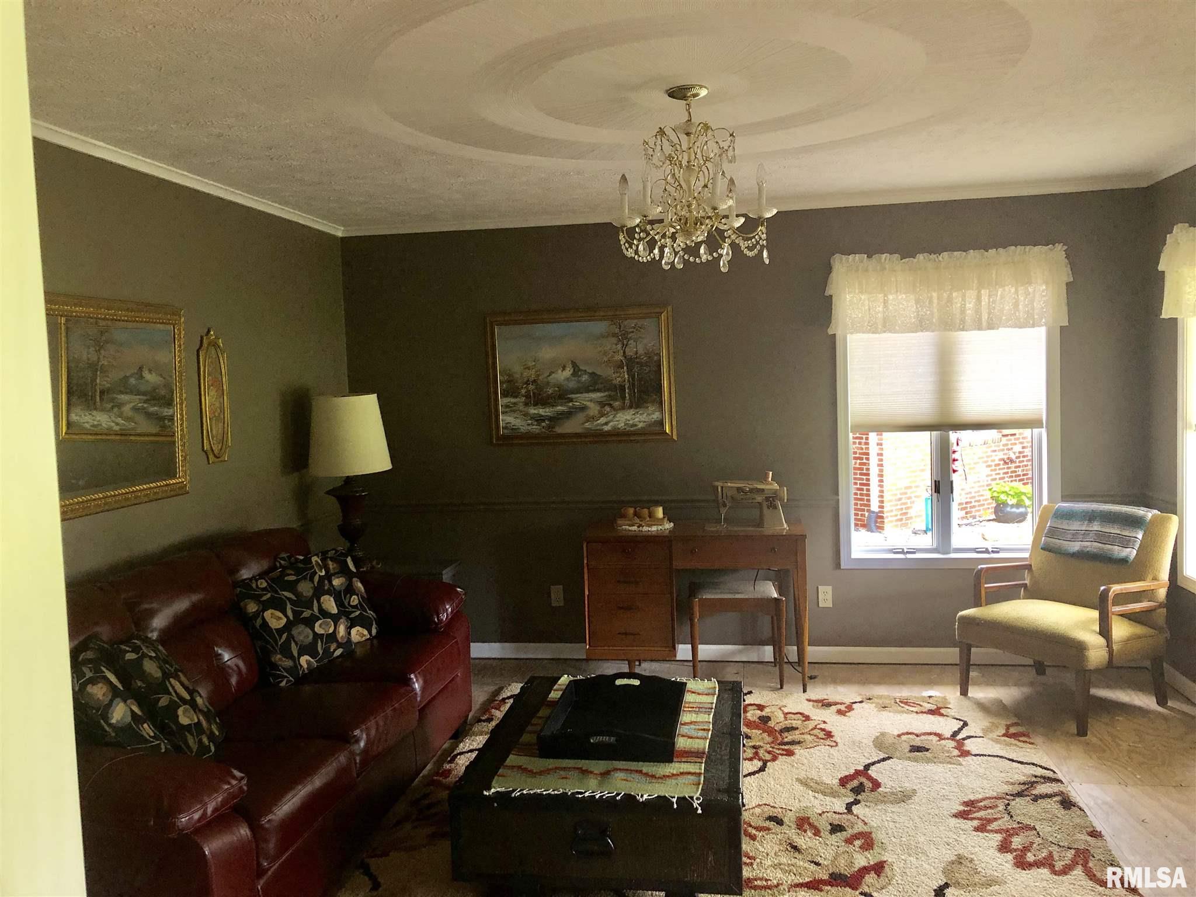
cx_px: 598
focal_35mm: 28
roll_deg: +1.7
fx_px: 967
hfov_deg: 63.4
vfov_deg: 49.7
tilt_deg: -4.2
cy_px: 448
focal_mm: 4
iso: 25
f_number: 1.8
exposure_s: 1/30
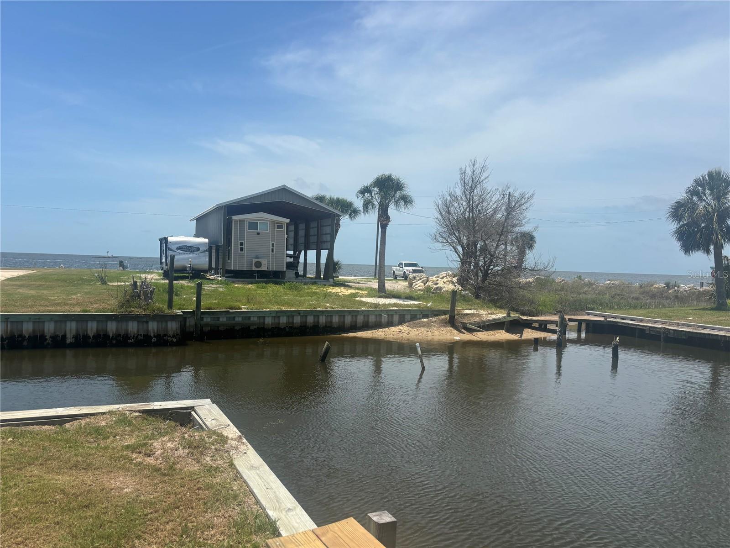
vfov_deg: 53.1
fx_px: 548
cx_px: 365
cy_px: 274
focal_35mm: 26
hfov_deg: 67.3
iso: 50
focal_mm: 5.96
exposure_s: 1/5076
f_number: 1.6
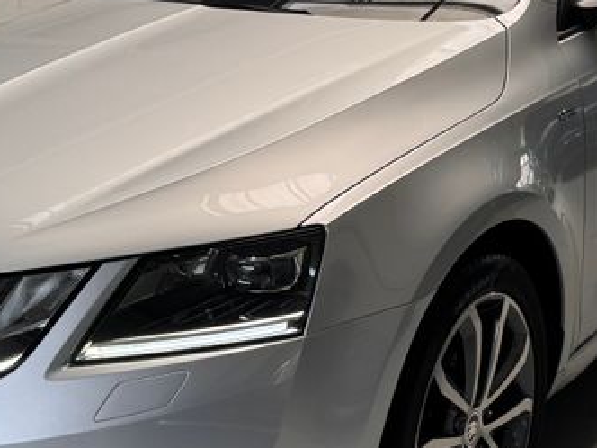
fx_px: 1276
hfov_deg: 26.2
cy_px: 144
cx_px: 383
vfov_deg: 19.8
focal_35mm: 74
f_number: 1.78
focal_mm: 6.76
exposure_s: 1/121
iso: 64
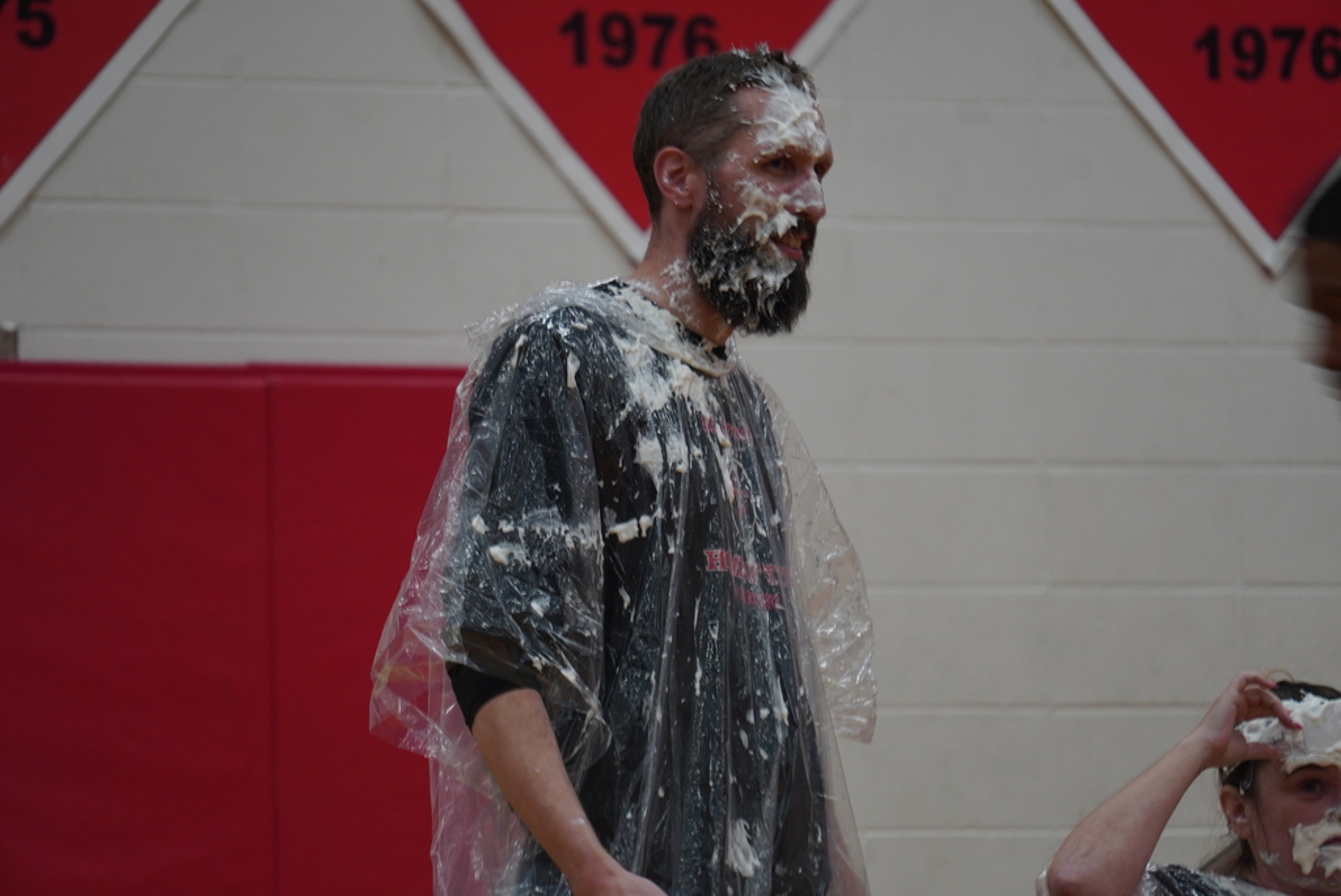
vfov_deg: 4.4
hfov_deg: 6.6
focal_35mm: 314
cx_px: 670
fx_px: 11684
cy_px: 448
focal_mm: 209
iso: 400
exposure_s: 1/25
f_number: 6.3
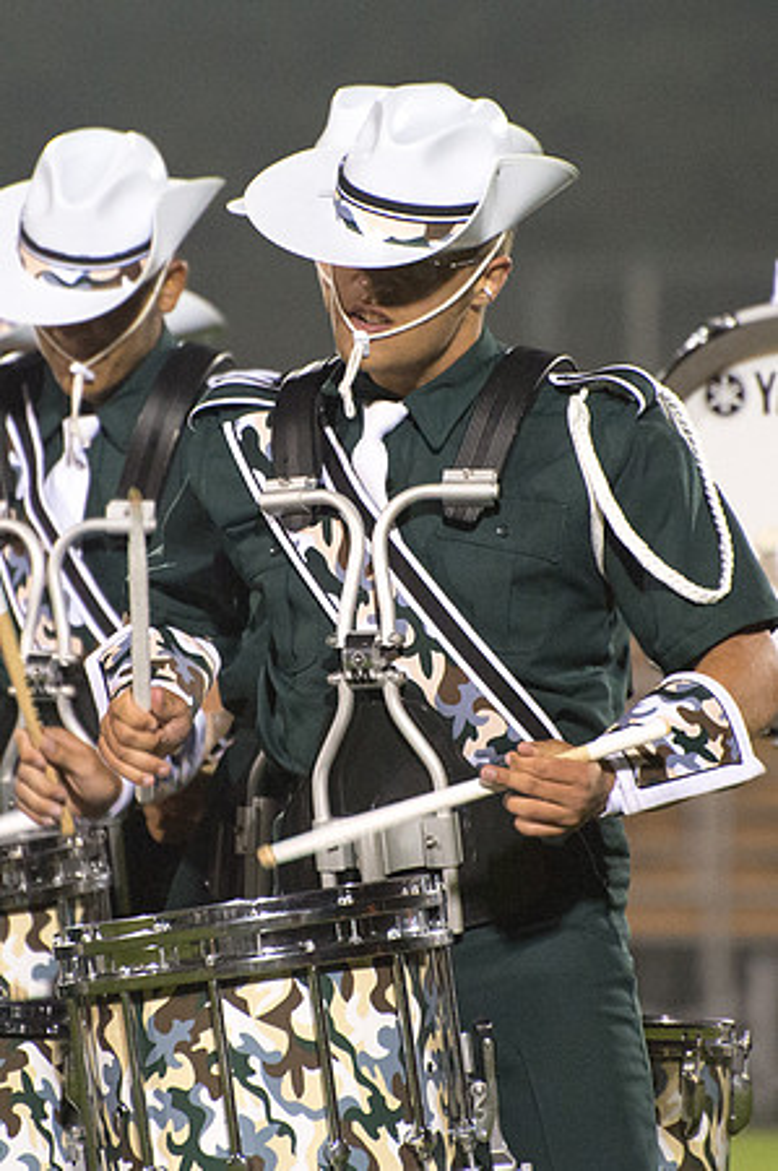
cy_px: 537
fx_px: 17289
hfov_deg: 2.6
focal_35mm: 532
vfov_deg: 3.9
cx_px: 369
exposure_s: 1/160
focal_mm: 270
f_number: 5.6
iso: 4000
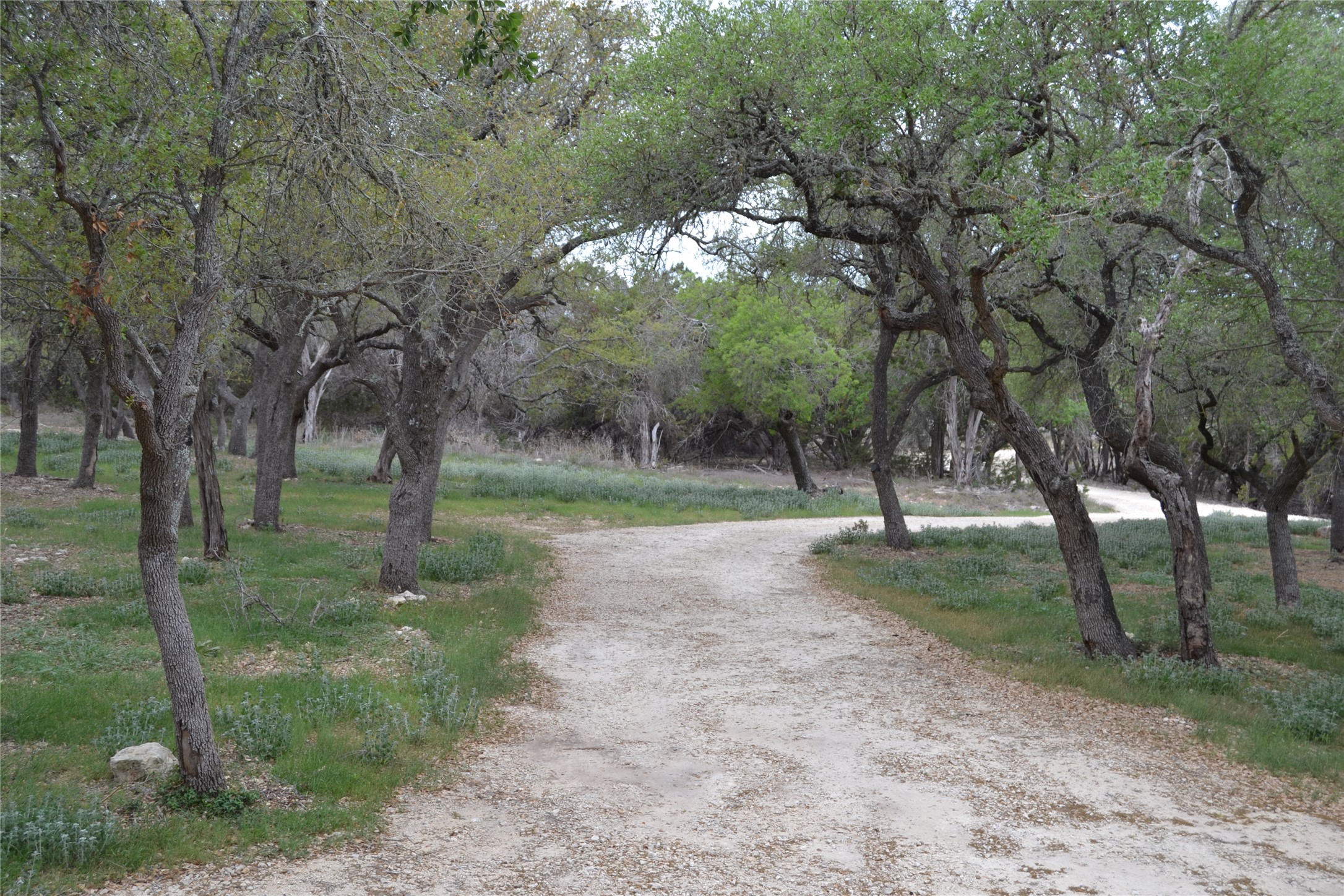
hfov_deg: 46.4
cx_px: 672
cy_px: 448
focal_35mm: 42
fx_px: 1568
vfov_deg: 31.9
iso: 100
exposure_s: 1/125
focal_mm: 28
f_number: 5.6
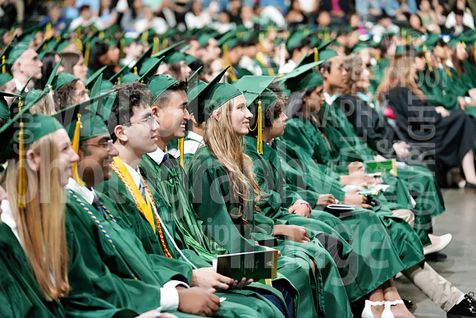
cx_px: 238
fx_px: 1534
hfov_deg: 17.6
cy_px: 159
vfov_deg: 11.8
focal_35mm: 116
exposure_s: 1/320
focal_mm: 116
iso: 6400
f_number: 3.2
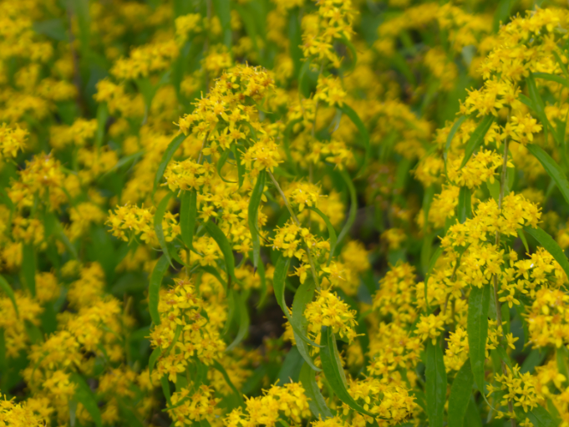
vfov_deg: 11.7
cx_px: 375
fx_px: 2088
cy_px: 231
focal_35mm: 127
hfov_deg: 15.5
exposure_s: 1/80
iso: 200
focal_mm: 50
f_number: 5.6
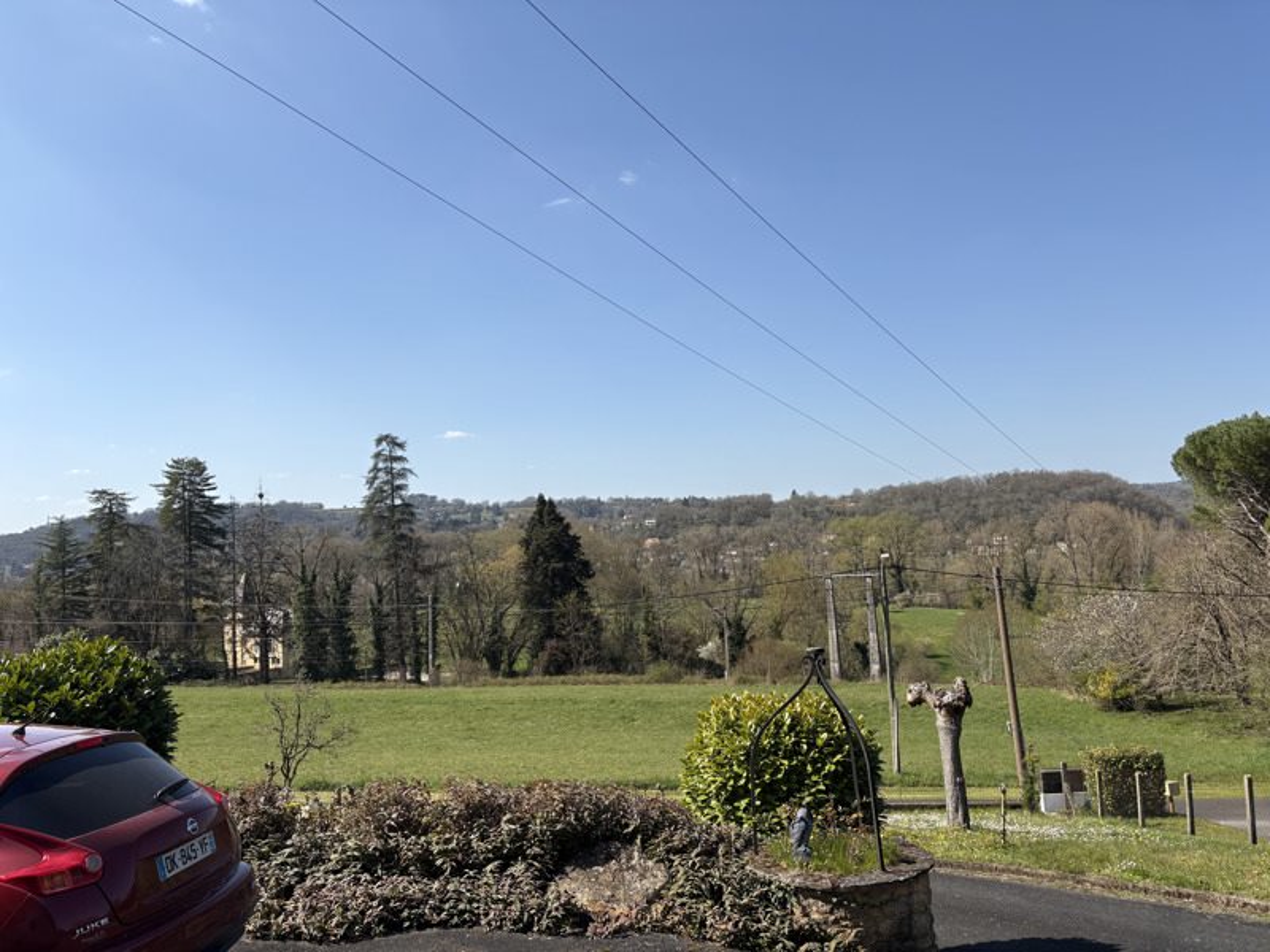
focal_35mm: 26
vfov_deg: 53.1
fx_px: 954
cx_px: 635
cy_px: 476
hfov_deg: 67.3
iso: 50
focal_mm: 5.96
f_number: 1.6
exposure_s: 1/3623
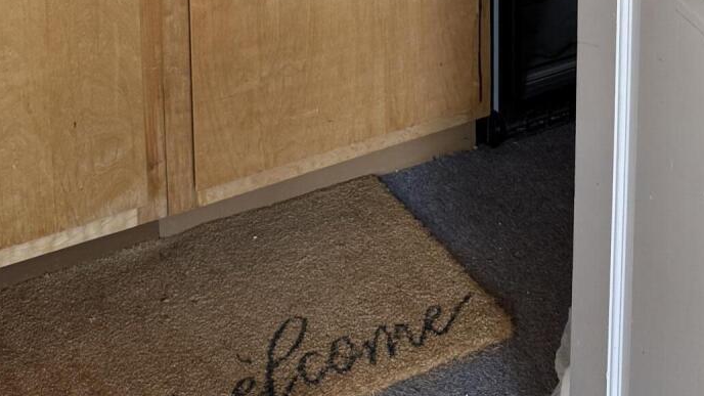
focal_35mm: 76
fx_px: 1419
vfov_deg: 13.7
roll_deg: +0.3
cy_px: -382
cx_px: 369
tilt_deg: -9.7
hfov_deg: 27.9
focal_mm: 6.76
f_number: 1.78
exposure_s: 1/60
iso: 160
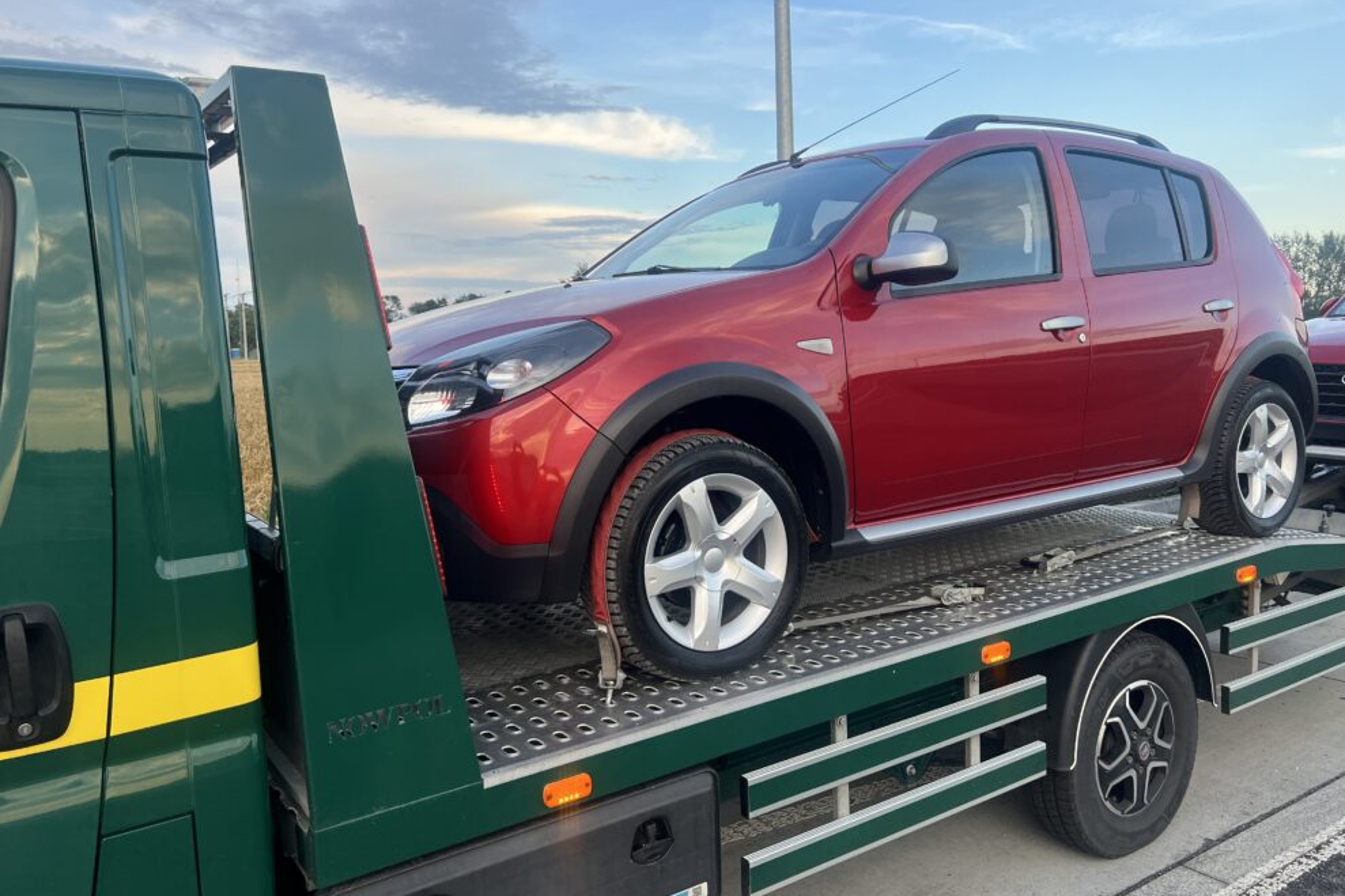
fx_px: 1046
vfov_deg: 46.4
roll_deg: +0.7
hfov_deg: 65.5
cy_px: 420
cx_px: 675
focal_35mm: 28
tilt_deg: -4.8
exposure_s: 1/371
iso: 50
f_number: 1.5
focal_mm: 5.7
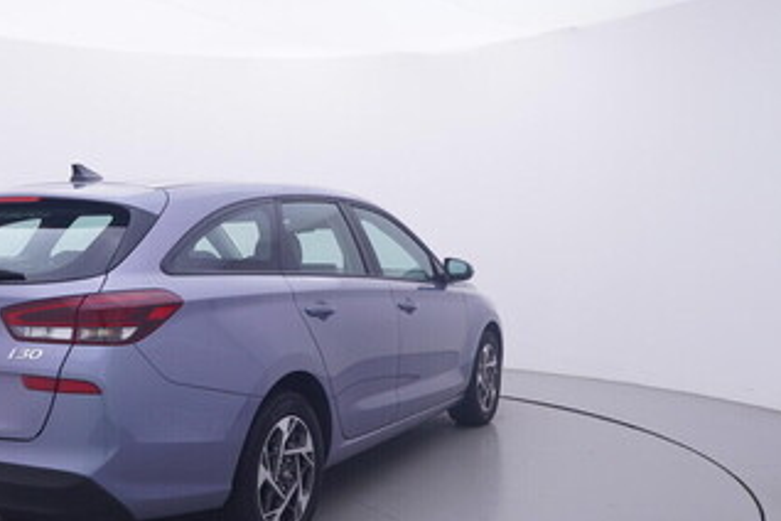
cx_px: 269
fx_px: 843
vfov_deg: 34.3
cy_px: 286
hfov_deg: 49.0
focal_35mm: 39
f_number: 5
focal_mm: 15
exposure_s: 1/80
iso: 200
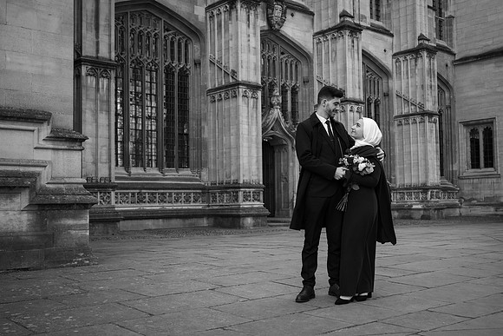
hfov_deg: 47.4
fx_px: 573
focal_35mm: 41
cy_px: 168
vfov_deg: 32.6
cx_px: 252
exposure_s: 1/400
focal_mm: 41
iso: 200
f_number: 4
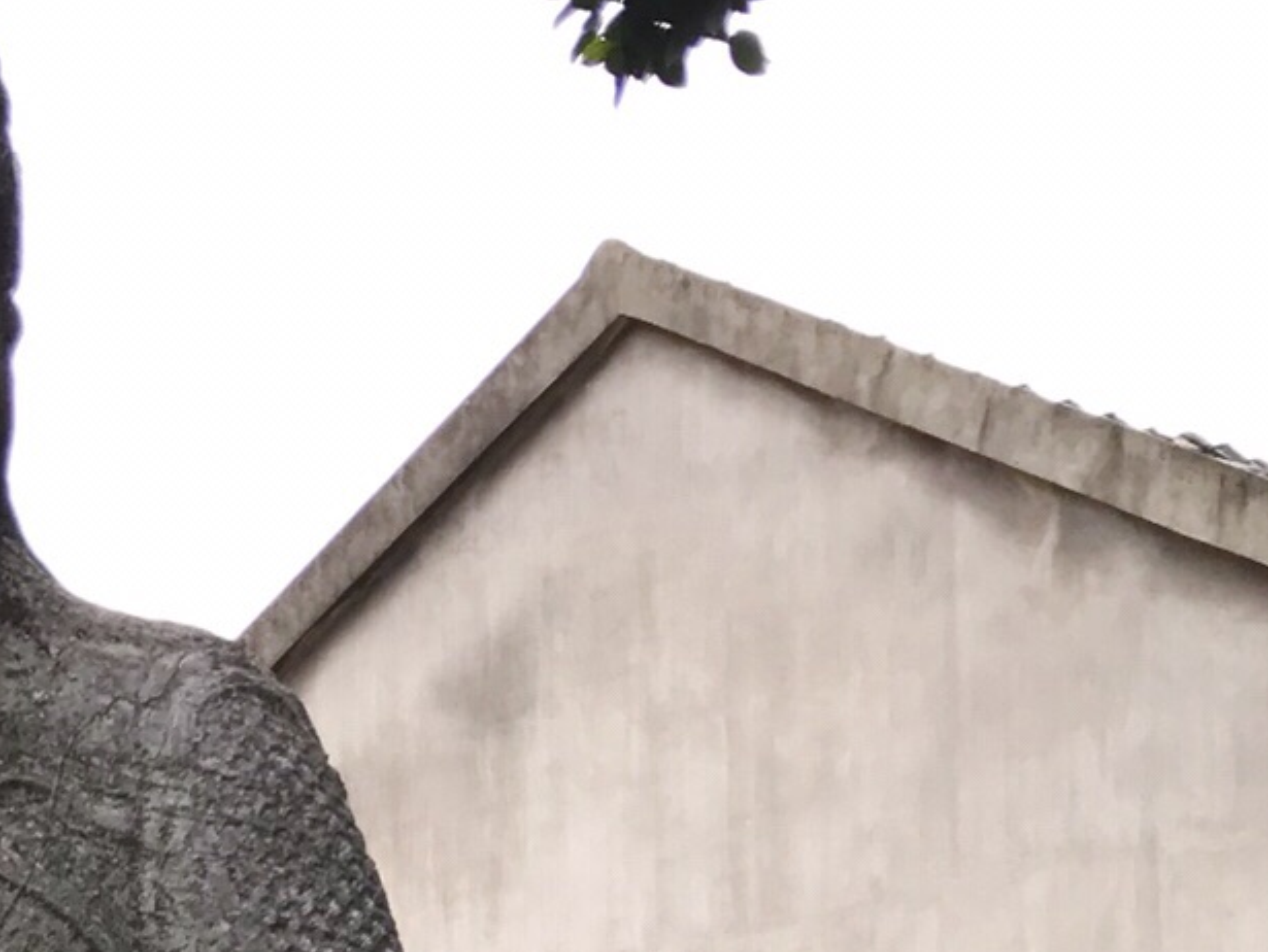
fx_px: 3335
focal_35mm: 91
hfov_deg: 20.6
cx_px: -91
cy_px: 1758
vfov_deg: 14.2
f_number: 1.8
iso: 20
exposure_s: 1/602
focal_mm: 3.99
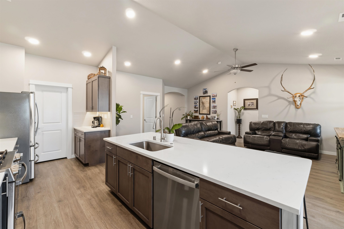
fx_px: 143
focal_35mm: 15
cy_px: 114
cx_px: 172
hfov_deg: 100.4
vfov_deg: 77.3
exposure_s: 1/6
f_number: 8
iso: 250
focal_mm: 10
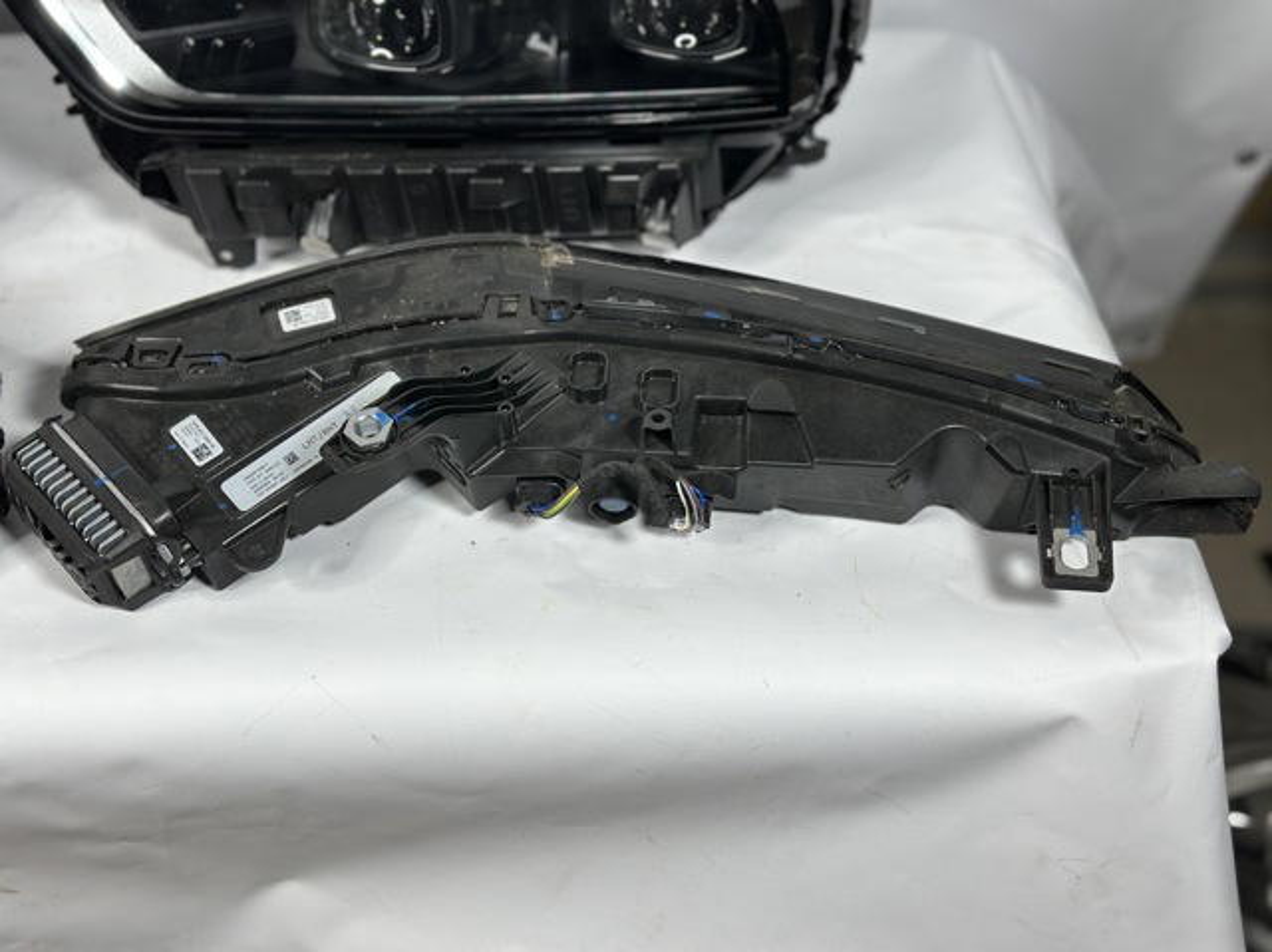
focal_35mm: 48
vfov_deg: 30.2
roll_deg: -1.1
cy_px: 476
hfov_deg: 39.7
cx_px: 636
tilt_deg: -41.8
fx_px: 1762
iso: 100
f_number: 1.78
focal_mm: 6.86
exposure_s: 1/100
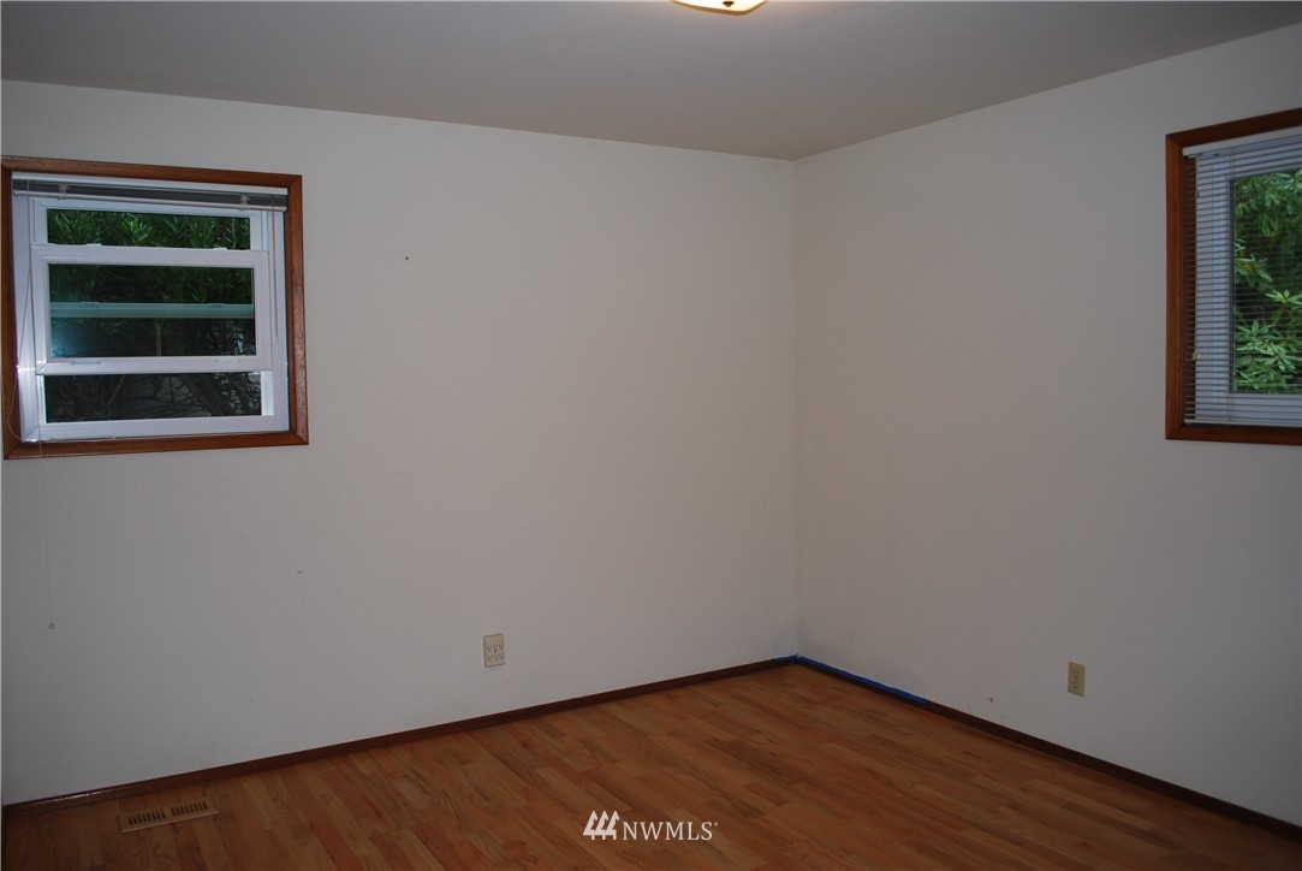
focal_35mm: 27
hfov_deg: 67.3
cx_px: 651
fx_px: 977
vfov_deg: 48.0
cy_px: 436
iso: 200
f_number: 3.5
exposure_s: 1/60
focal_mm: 18
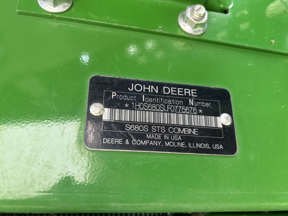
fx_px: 233
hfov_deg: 63.4
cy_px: 115
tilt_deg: +19.3
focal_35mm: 28
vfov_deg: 49.7
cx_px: 146
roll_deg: +1.0
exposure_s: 1/121
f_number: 1.6
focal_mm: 5.96
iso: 100
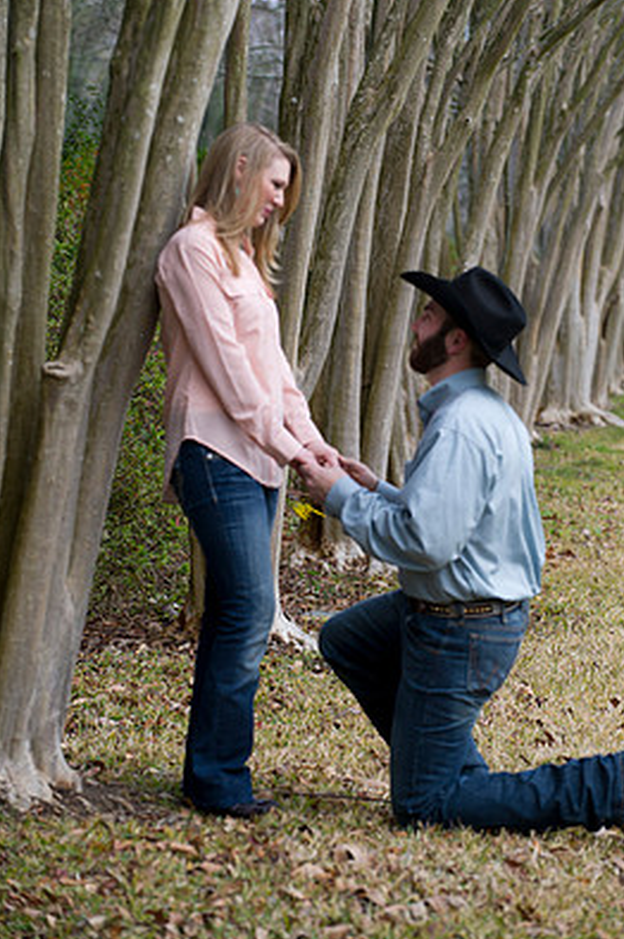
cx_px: 344
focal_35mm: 154
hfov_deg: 8.9
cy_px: 424
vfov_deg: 13.3
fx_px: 4011
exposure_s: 1/160
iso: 250
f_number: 4
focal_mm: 135
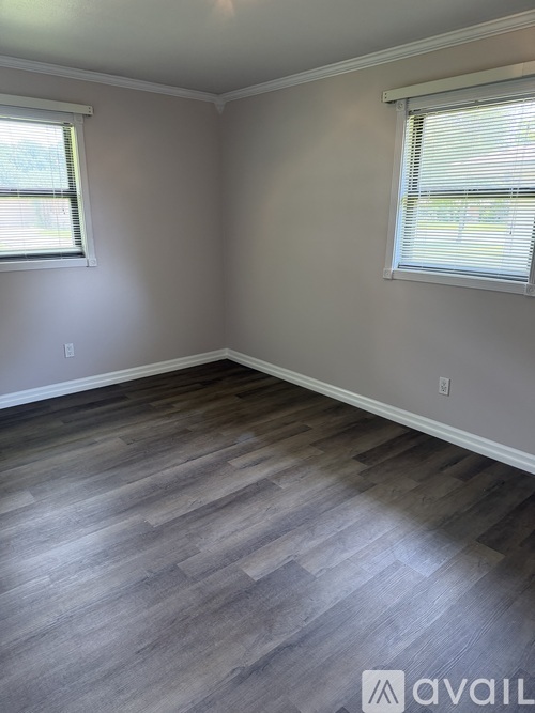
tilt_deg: -17.1
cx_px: 268
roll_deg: +0.1
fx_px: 495
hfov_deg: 56.8
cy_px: 356
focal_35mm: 24
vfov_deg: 71.6
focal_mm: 6.76
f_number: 1.78
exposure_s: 1/120
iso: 320
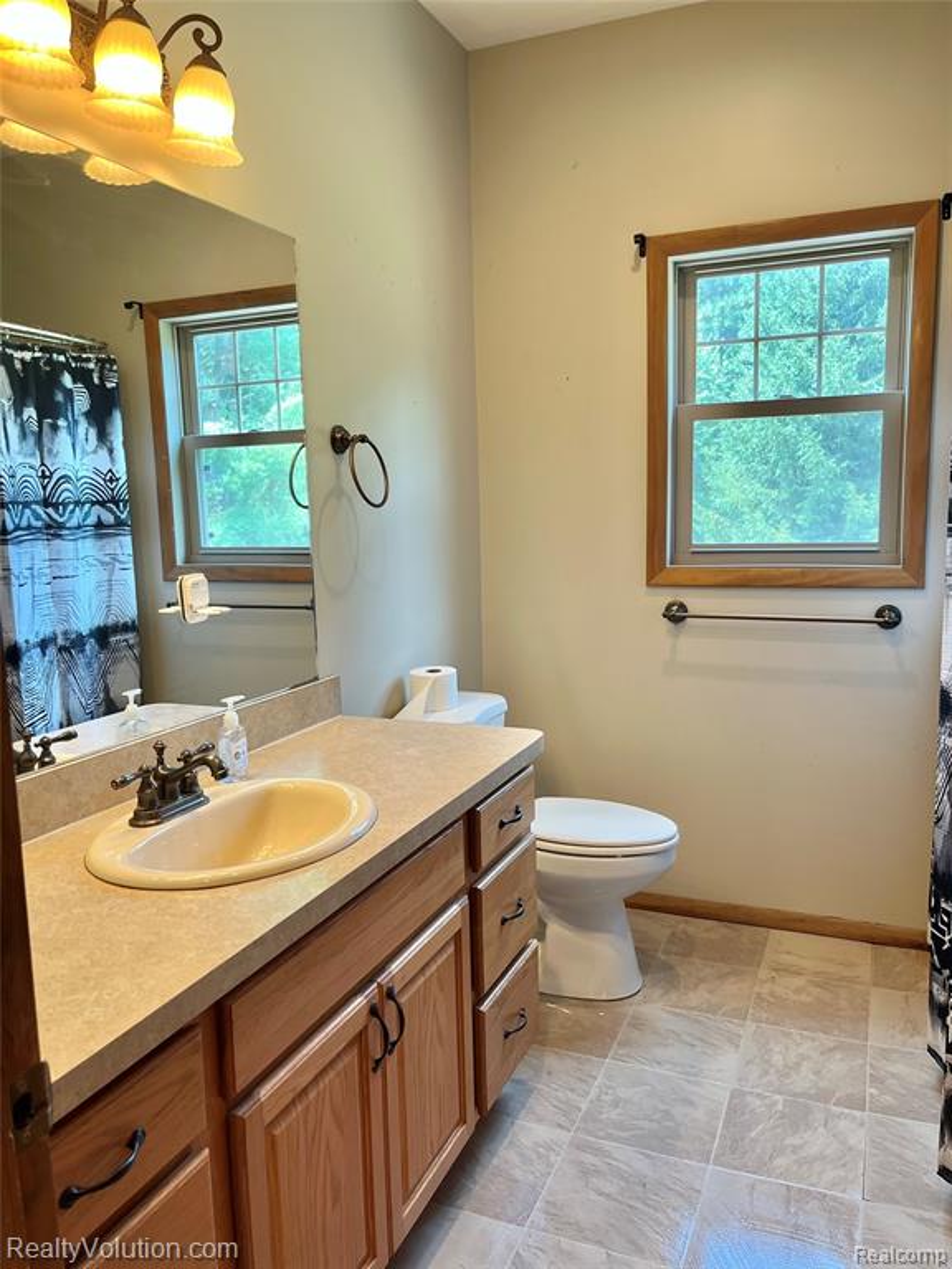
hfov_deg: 53.1
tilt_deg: -7.9
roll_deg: +1.9
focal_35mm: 26
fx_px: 953
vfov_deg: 67.3
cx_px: 476
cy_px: 634
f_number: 1.6
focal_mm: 5.1
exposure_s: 1/120
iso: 125
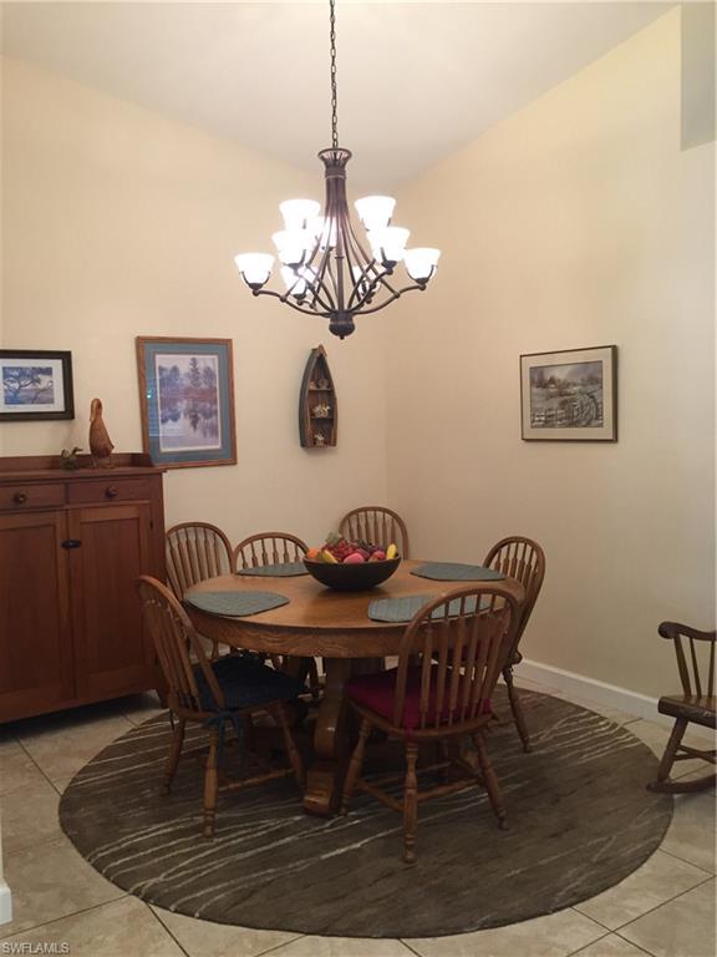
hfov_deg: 48.2
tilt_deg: -5.4
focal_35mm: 29
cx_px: 358
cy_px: 478
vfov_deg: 61.7
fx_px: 801
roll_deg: +1.0
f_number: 2.2
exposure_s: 1/30
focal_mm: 4.15
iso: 80
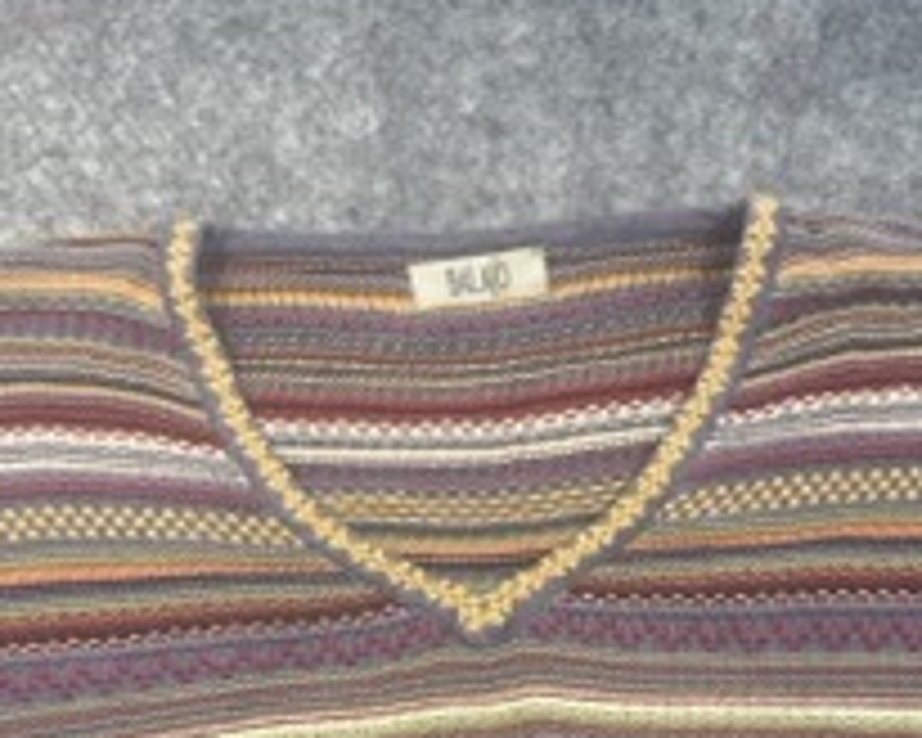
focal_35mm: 73
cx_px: 499
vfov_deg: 19.2
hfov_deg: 26.1
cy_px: 994
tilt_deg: -56.8
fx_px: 1992
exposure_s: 1/100
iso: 64
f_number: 1.78
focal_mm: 6.76
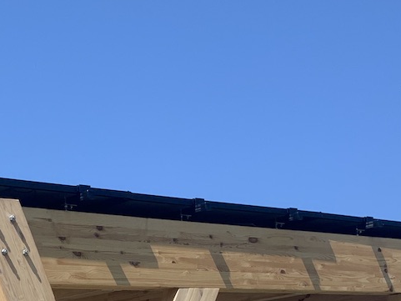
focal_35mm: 81
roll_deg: -2.7
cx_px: 77
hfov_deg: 23.7
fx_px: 939
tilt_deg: +6.2
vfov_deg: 17.2
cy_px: 387
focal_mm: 4.25
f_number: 1.8
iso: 25
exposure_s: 1/1406
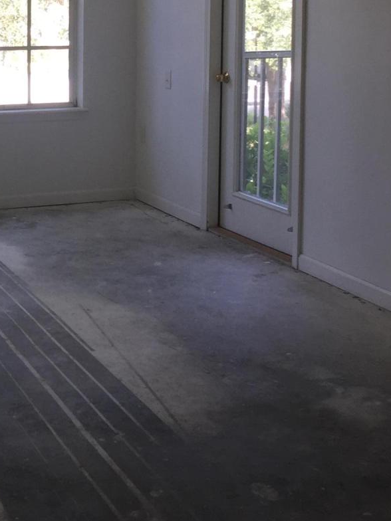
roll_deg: -1.3
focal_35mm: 74
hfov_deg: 19.5
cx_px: 33
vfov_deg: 26.0
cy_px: 122
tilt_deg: -3.6
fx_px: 1114
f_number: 2.2
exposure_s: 1/60
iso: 32
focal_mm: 4.15
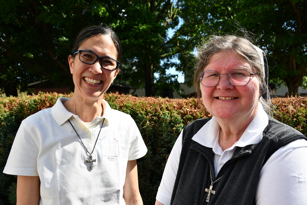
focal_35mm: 33
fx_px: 281
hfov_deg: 57.2
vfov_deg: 40.0
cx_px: 154
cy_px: 102
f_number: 8
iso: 100
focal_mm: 22
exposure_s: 1/250
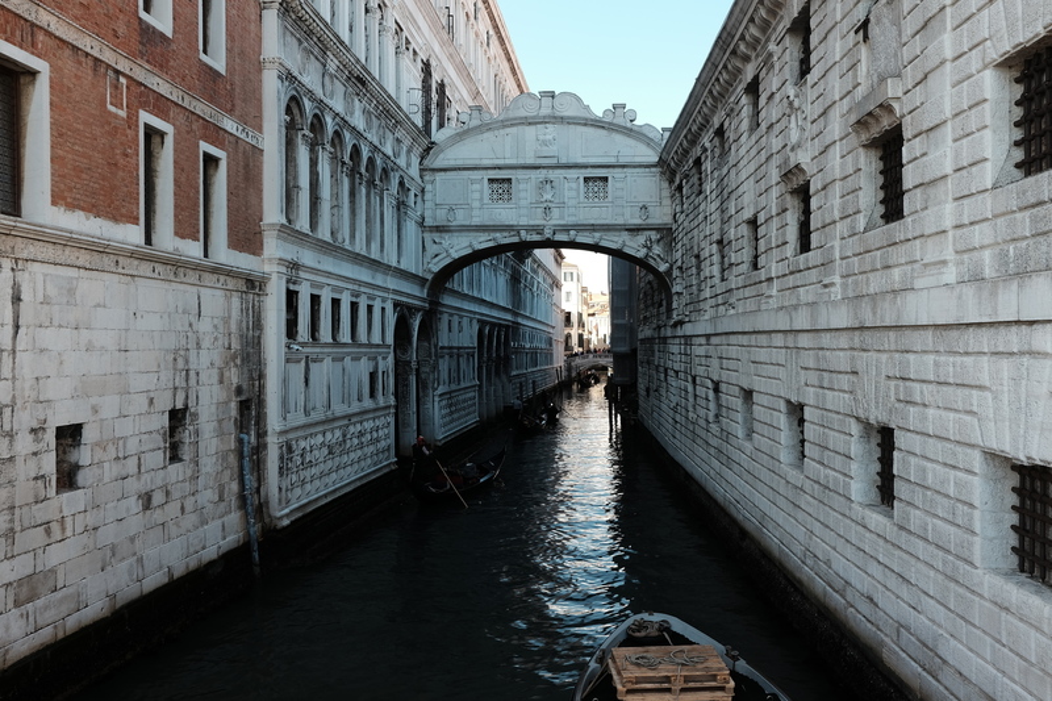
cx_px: 526
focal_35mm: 35
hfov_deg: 54.4
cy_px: 350
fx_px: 1023
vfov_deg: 37.8
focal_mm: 23
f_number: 8
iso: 200
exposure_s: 1/25
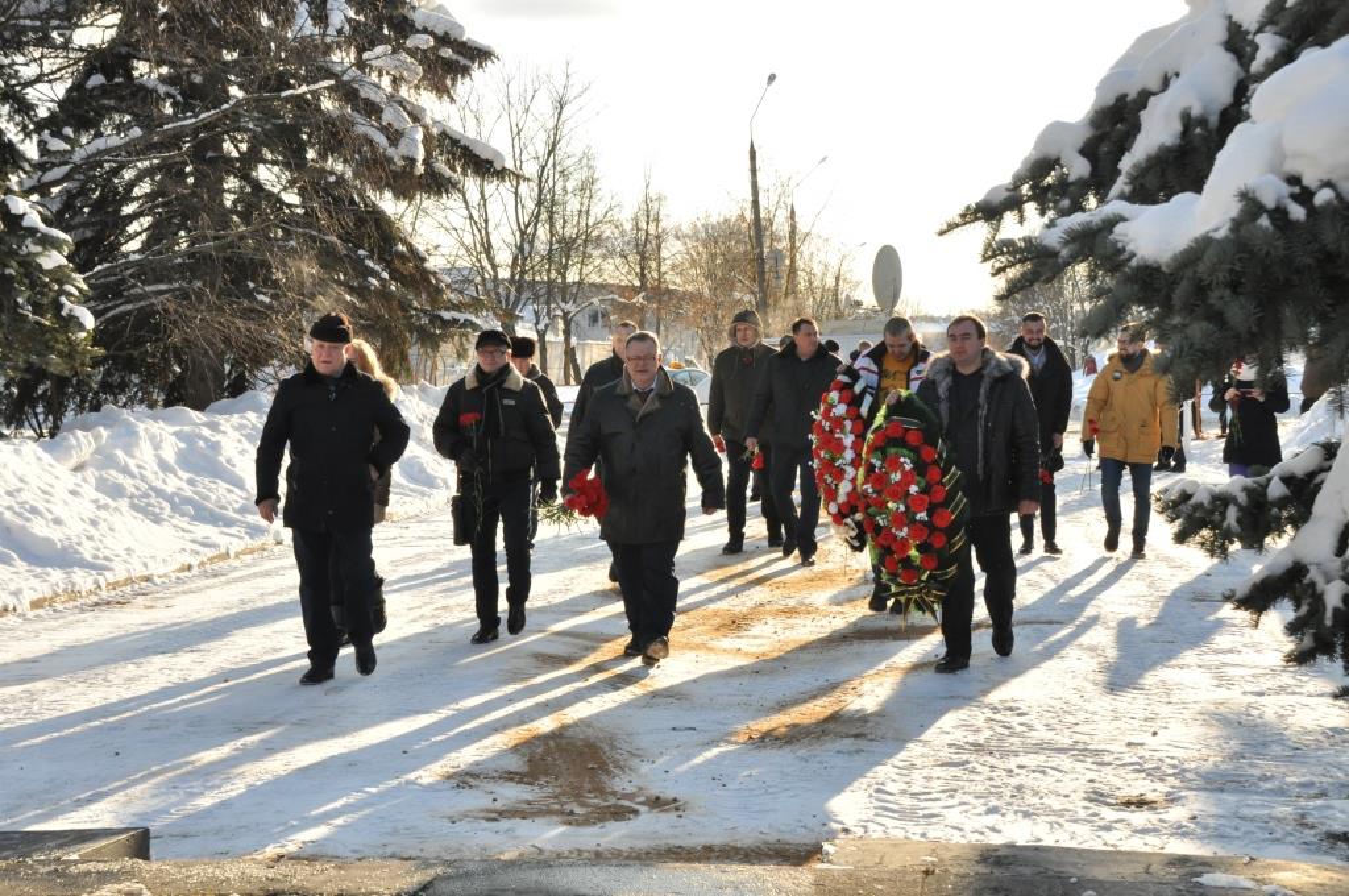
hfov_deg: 35.1
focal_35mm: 57
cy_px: 448
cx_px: 674
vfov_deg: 23.7
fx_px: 2133
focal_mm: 38
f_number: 10
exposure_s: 1/400
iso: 800
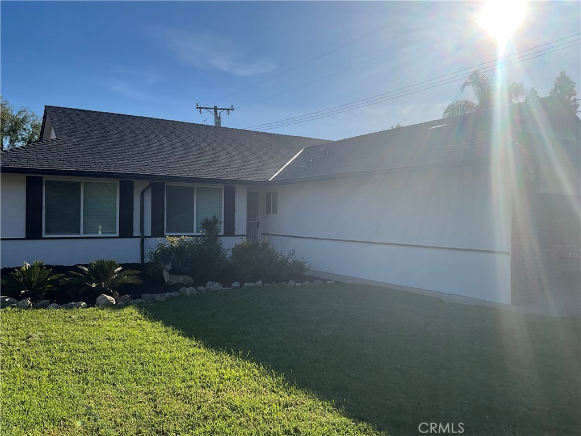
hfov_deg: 61.7
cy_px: 218
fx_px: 487
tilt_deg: +0.1
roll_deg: -0.2
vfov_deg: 48.2
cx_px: 290
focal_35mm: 29
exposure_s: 1/3125
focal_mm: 3
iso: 25
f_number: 1.8
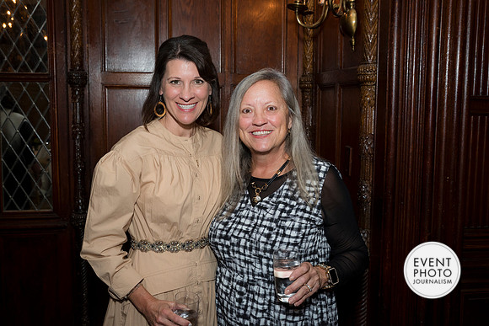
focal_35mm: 35
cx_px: 244
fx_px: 476
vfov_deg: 37.9
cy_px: 163
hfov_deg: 54.4
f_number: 5.6
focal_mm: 35
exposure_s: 1/125
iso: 800
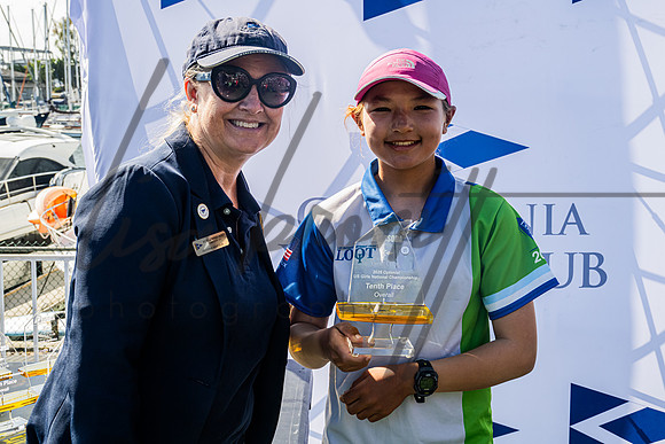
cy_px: 205
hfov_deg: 42.5
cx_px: 358
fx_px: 855
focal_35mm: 46
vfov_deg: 29.1
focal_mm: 43
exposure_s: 1/500
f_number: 11
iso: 800
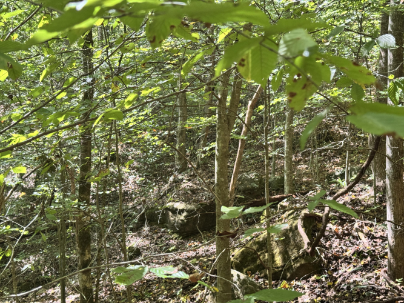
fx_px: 560
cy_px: 152
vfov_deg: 30.3
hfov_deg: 39.7
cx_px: 202
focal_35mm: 48
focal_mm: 6.76
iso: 100
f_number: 1.78
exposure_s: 1/121
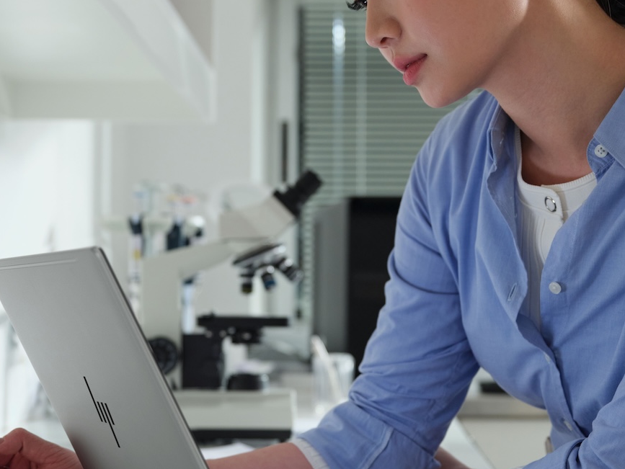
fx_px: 1535
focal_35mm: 85
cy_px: 269
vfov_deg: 17.4
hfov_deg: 23.0
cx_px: 363
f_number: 4
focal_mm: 45
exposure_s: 1/250
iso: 1250
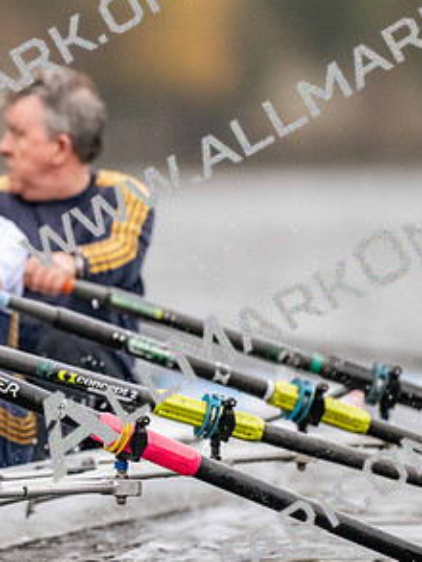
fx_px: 18565
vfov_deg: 1.7
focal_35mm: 1143
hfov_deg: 1.3
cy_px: 300
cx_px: -121
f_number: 4
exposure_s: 1/2500
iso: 4500
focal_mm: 600
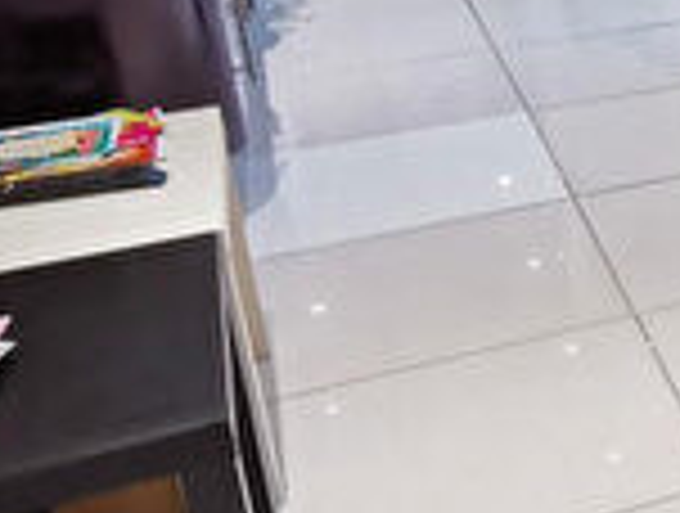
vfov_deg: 19.6
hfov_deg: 19.8
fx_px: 1457
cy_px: 52
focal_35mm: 74
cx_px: 1202
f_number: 2.2
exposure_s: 1/33.3
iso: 320
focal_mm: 2.35
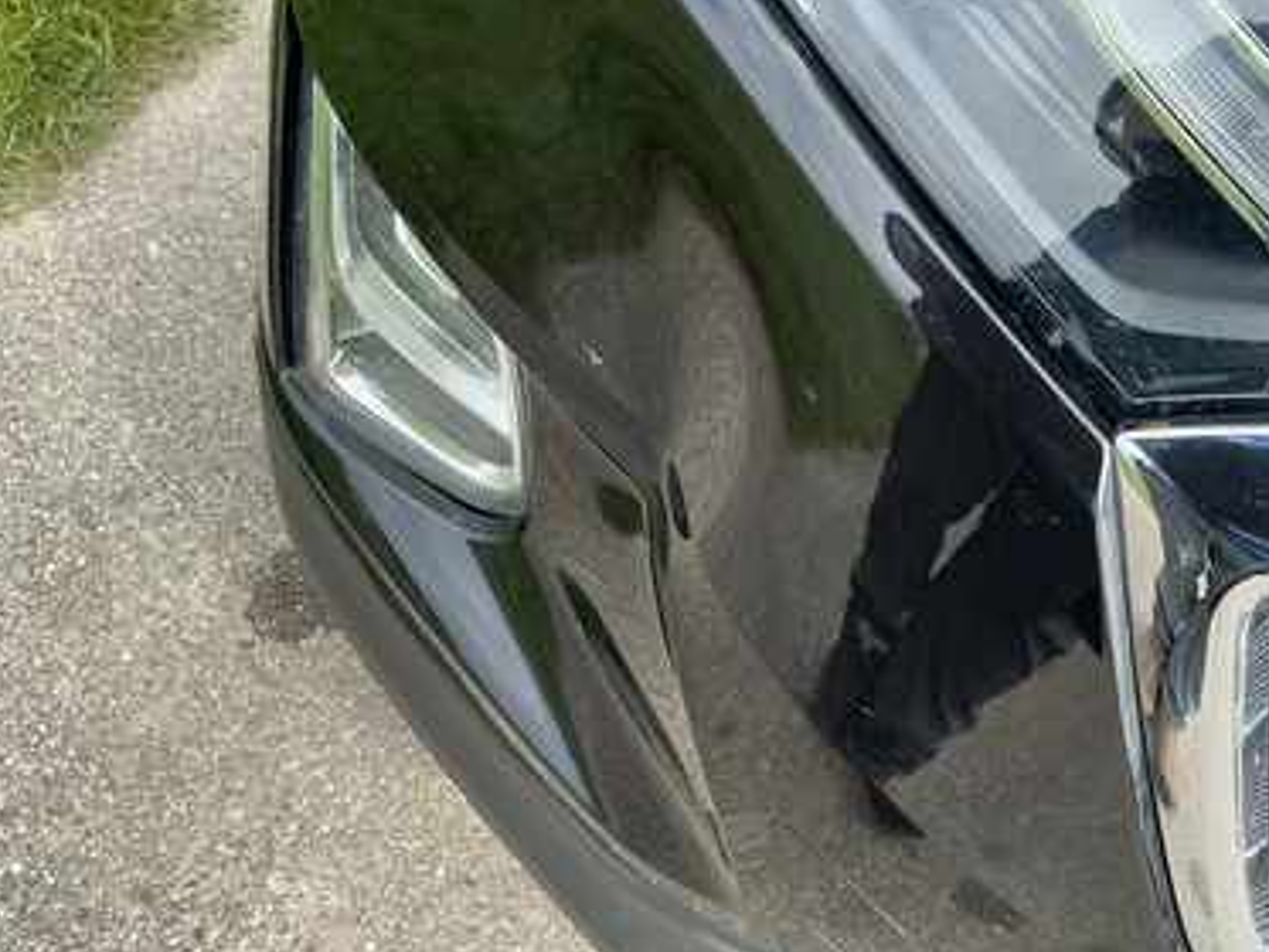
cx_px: 657
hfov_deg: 59.9
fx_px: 1100
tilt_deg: -51.5
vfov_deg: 46.8
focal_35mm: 30
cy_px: 496
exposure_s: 1/360
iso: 25
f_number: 1.8
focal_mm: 3
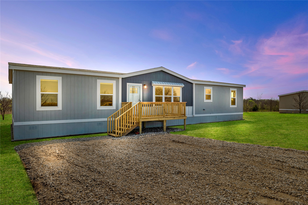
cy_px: 102
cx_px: 154
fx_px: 197
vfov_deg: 55.1
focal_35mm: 23
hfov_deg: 76.1
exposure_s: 1/160
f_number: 9
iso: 500
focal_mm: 23
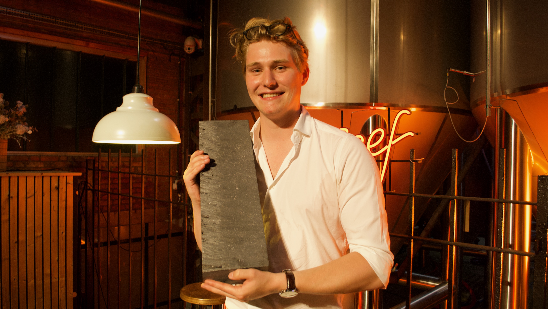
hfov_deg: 66.1
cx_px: 272
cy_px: 159
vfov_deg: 40.2
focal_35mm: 29
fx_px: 421
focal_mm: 18
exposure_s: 1/20
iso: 400
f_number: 3.5
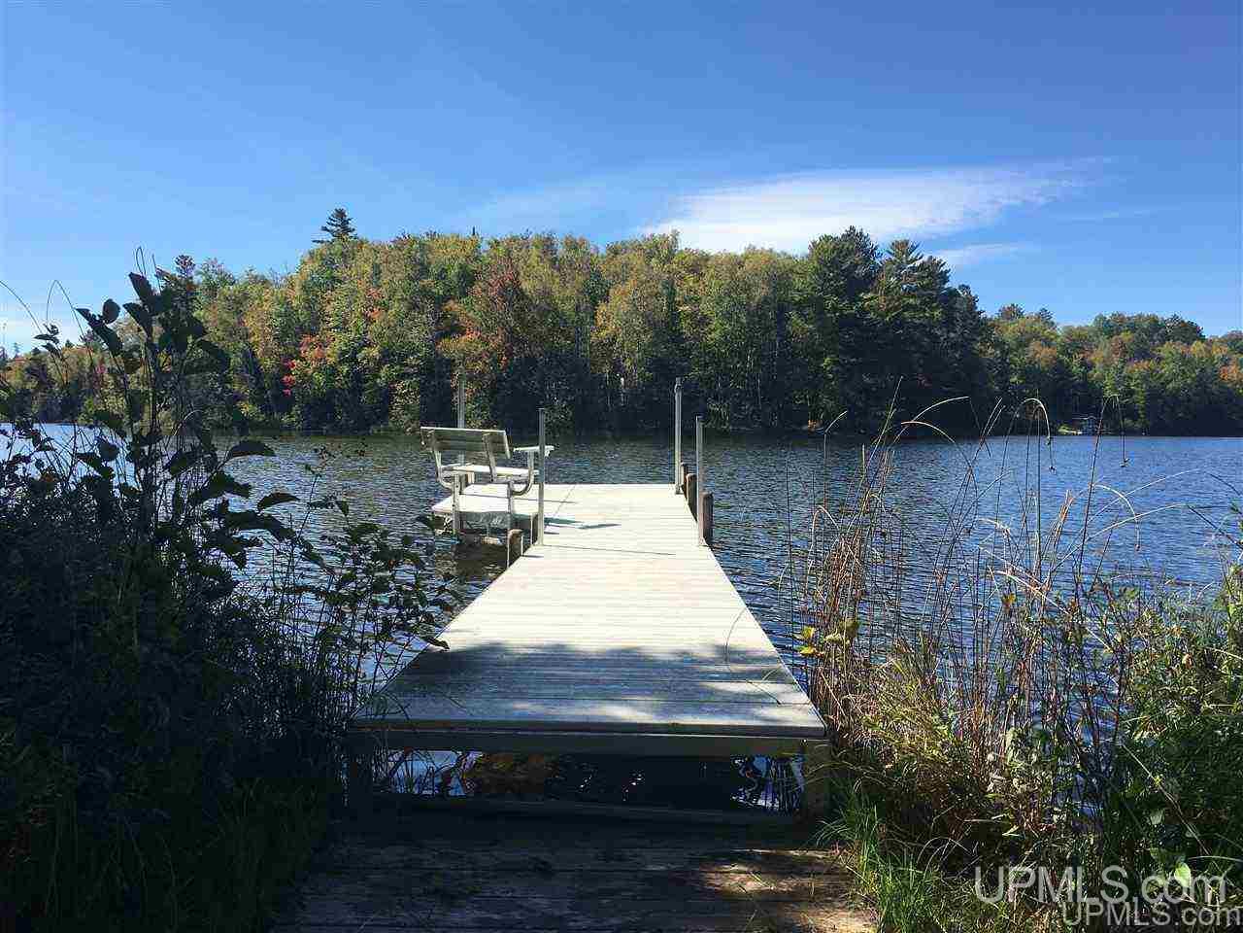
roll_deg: -0.2
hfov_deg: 61.7
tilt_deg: -0.5
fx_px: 1041
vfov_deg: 48.2
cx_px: 622
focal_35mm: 29
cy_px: 466
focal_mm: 4.15
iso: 25
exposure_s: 1/1221
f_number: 2.2
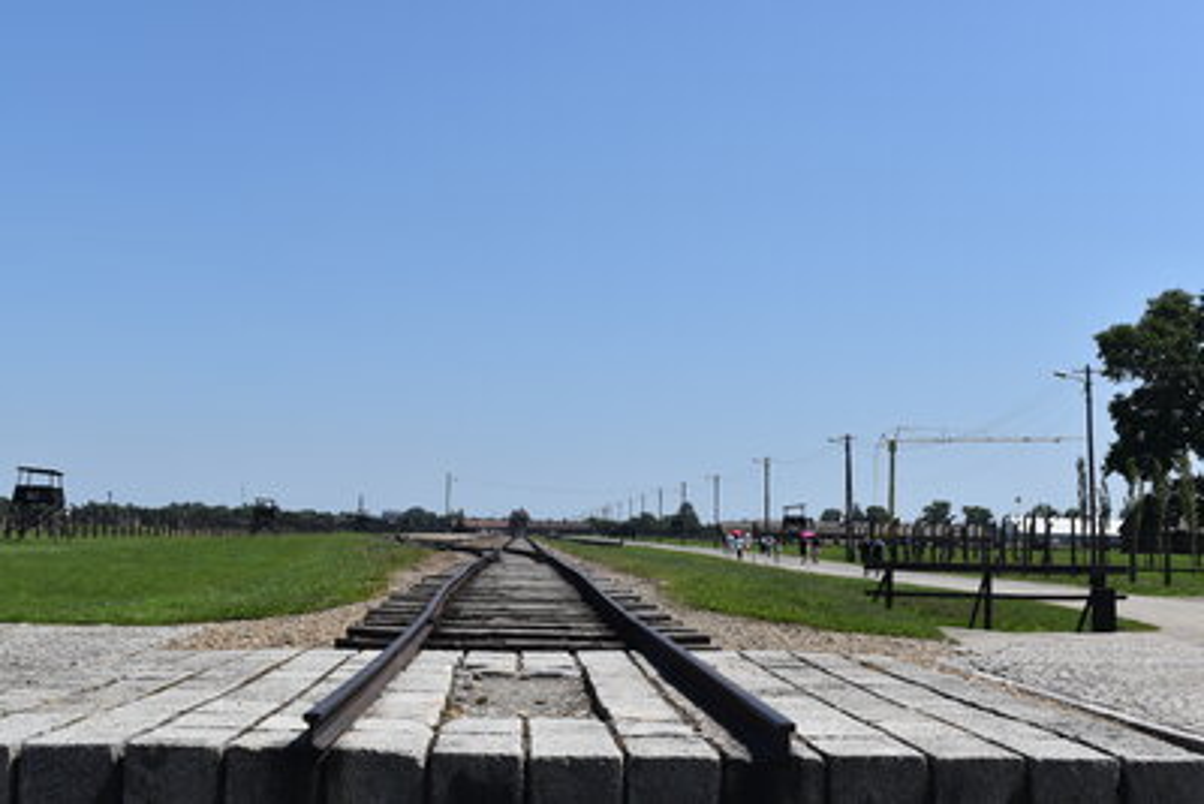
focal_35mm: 46
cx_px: 602
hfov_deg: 42.3
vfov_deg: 29.0
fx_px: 1556
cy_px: 402
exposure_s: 1/320
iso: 100
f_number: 9
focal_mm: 31
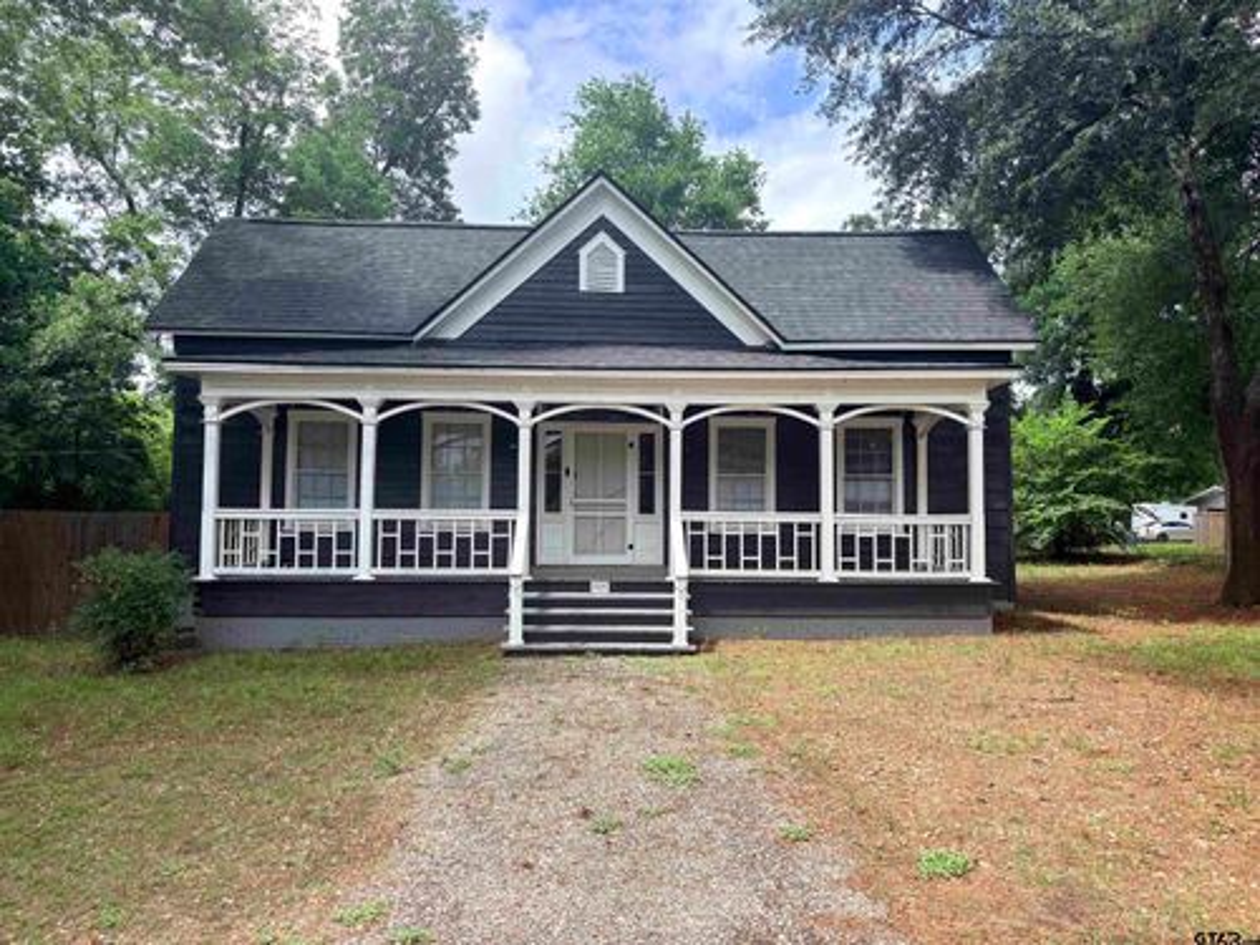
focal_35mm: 26
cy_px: 472
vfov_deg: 53.1
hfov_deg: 67.3
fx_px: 946
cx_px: 630
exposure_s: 1/1667
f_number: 1.6
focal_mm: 5.96
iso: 64
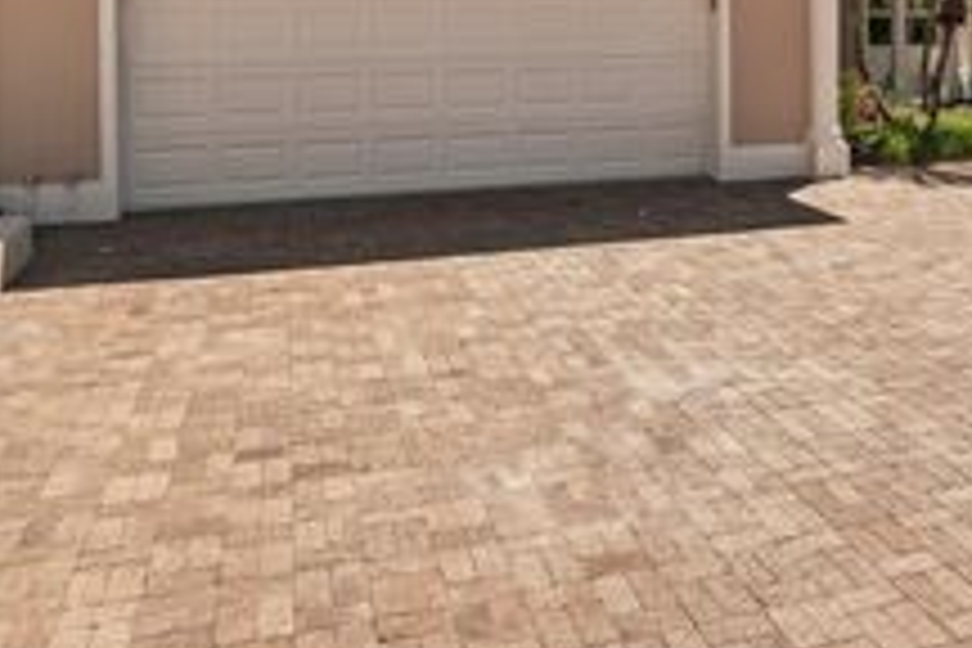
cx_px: 612
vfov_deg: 33.4
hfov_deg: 51.3
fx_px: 999
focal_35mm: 37
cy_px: 25
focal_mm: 16
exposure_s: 1/1250
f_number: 8
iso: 400
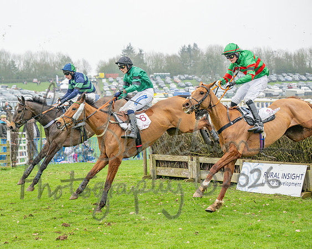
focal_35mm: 79
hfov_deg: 24.2
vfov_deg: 19.4
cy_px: 124
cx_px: 139
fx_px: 728
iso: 640
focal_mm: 70
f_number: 4
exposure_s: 1/1600
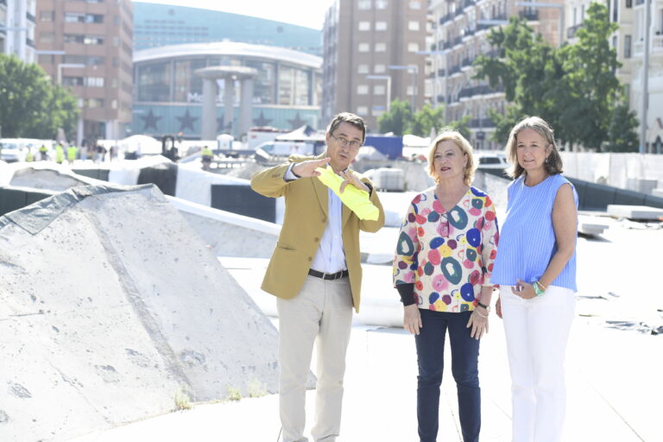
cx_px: 332
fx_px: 1289
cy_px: 221
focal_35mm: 70
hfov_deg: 28.8
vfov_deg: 19.5
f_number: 5
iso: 1000
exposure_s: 1/2000
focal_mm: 70
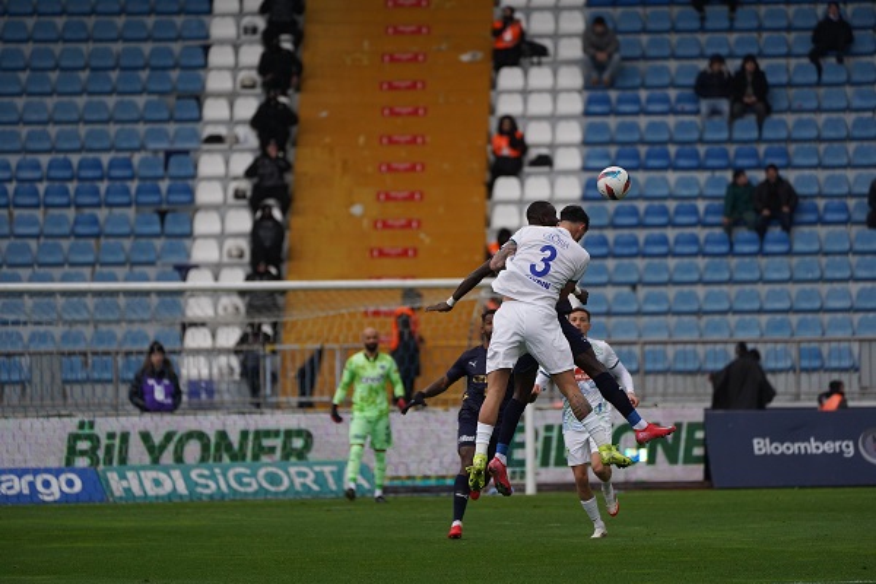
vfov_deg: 3.4
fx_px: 9733
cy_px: 292
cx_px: 438
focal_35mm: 400
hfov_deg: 5.2
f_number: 5.6
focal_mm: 400
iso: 2000
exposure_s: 1/2000
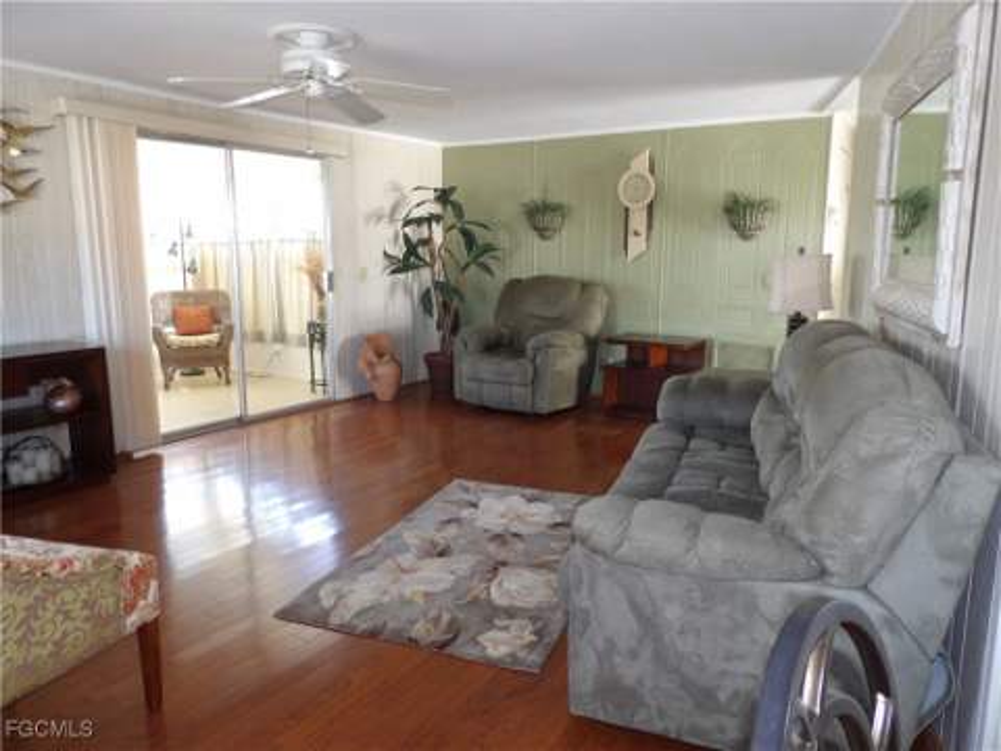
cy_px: 376
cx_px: 500
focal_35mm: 24
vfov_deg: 56.8
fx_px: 694
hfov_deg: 71.6
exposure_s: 1/33
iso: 181
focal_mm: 4.3
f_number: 3.2
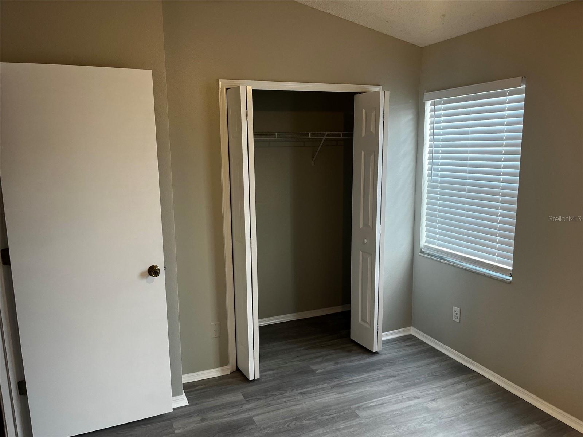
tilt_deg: -9.9
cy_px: 218
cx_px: 292
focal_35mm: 26
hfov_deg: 67.3
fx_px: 438
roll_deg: +1.8
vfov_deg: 53.1
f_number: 1.6
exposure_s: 1/120
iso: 125
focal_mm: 5.1
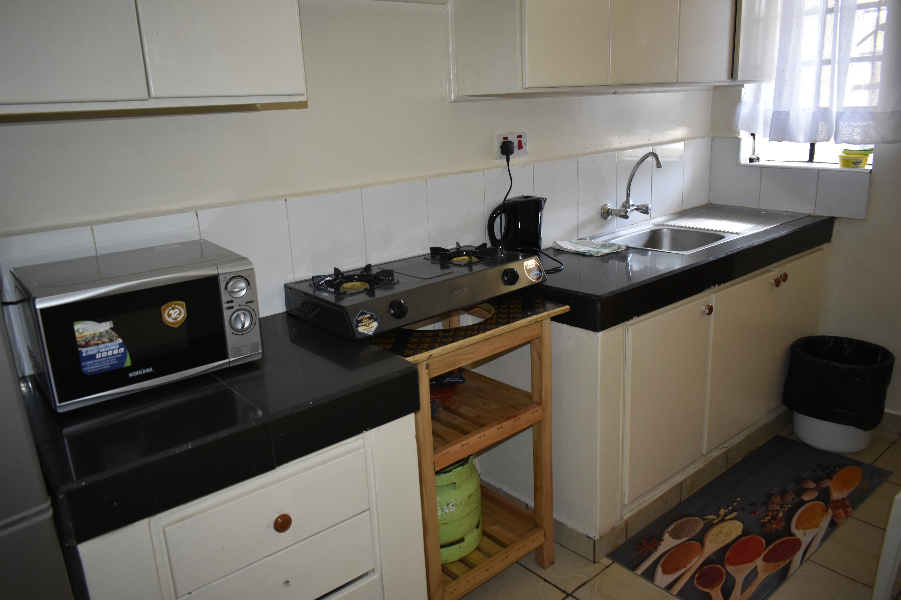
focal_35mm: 27
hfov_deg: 67.4
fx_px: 676
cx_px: 450
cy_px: 300
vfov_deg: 47.9
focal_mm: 18
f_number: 4
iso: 800
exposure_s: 1/60
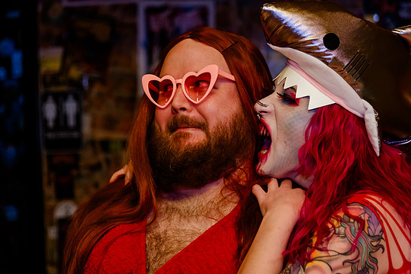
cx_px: 201
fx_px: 1130
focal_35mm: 99
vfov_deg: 13.8
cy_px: 140
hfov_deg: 20.6
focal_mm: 92
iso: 2000
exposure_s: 1/400
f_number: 4
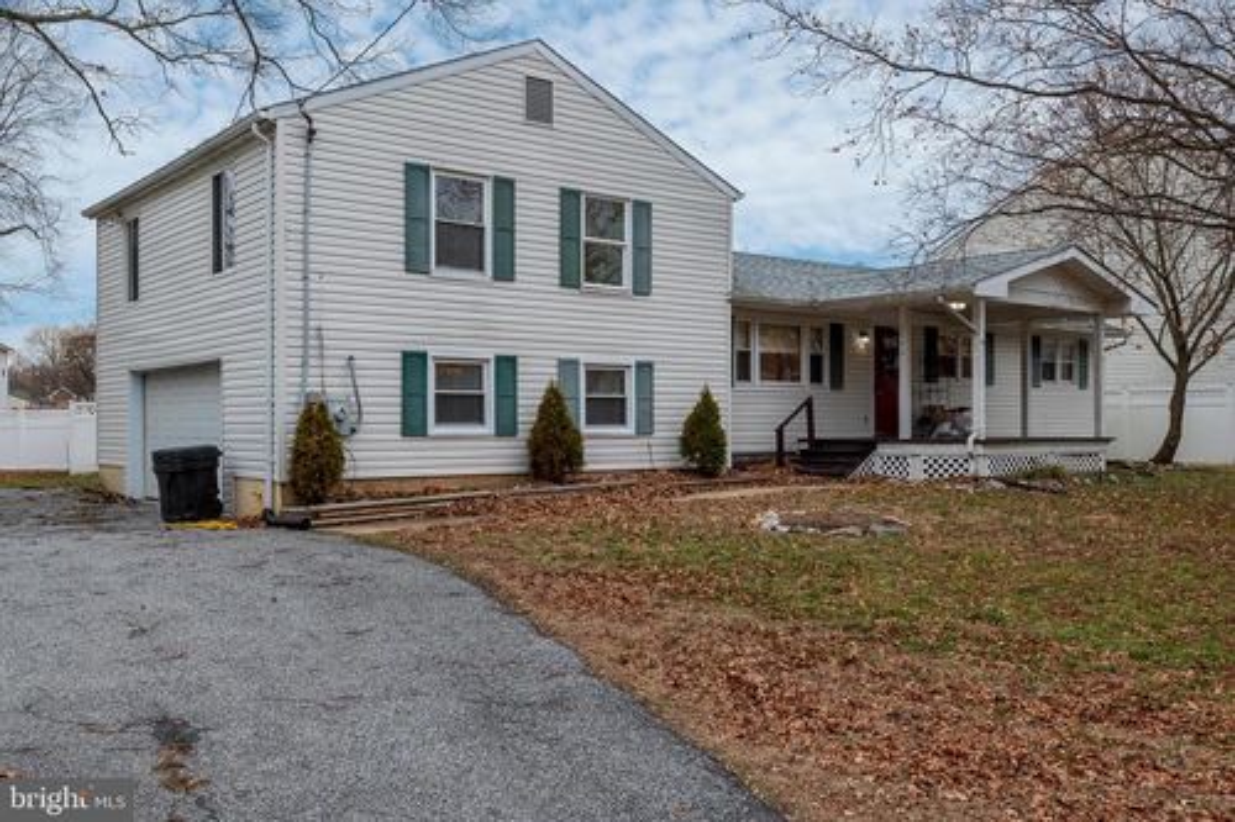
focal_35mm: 32
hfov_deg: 58.7
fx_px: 1097
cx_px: 618
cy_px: 411
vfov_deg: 41.1
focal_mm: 32
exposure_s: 1/50
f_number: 16
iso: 320
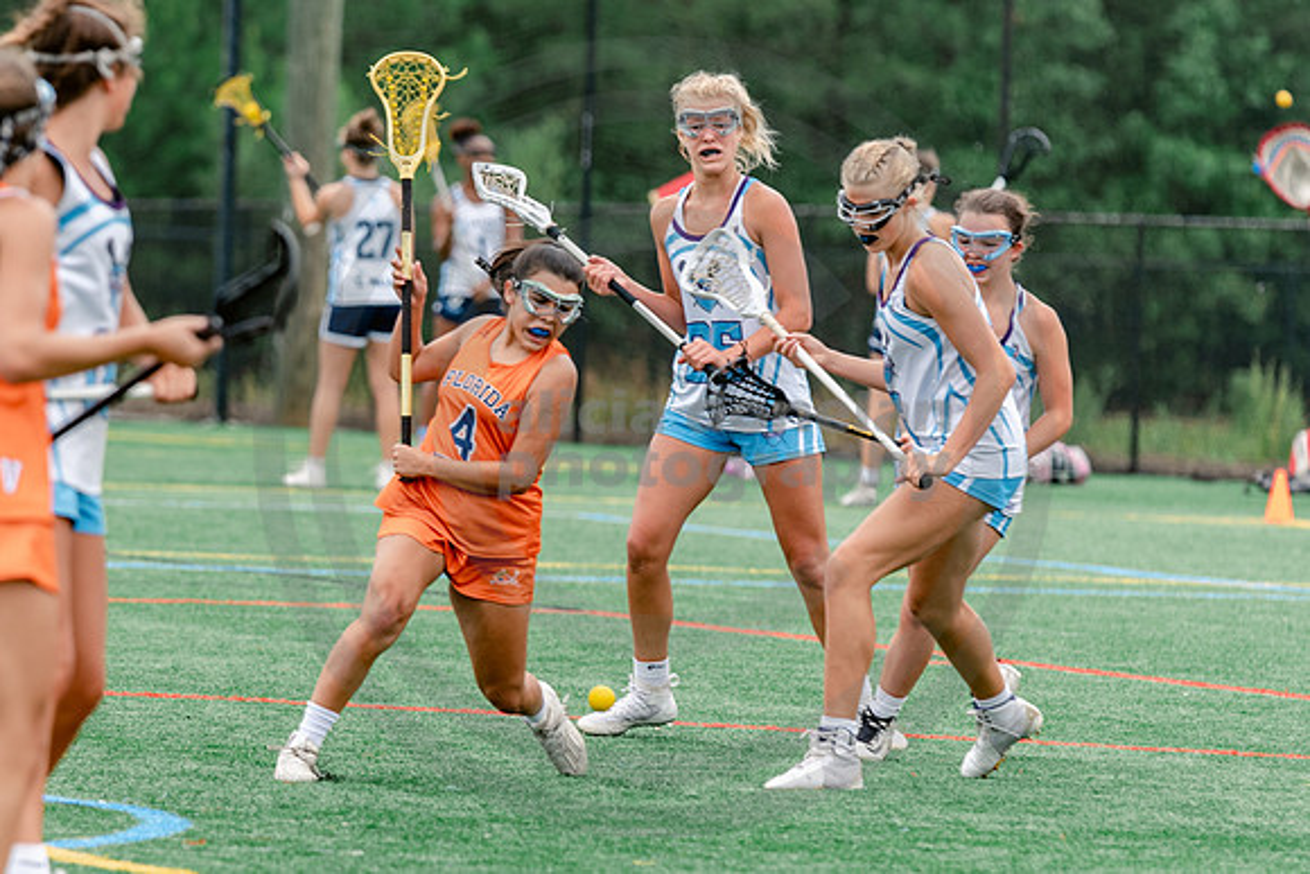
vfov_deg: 3.4
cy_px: 584
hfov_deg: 5.1
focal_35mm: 401
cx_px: 425
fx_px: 14590
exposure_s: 1/640
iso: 250
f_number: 3.2
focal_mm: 200
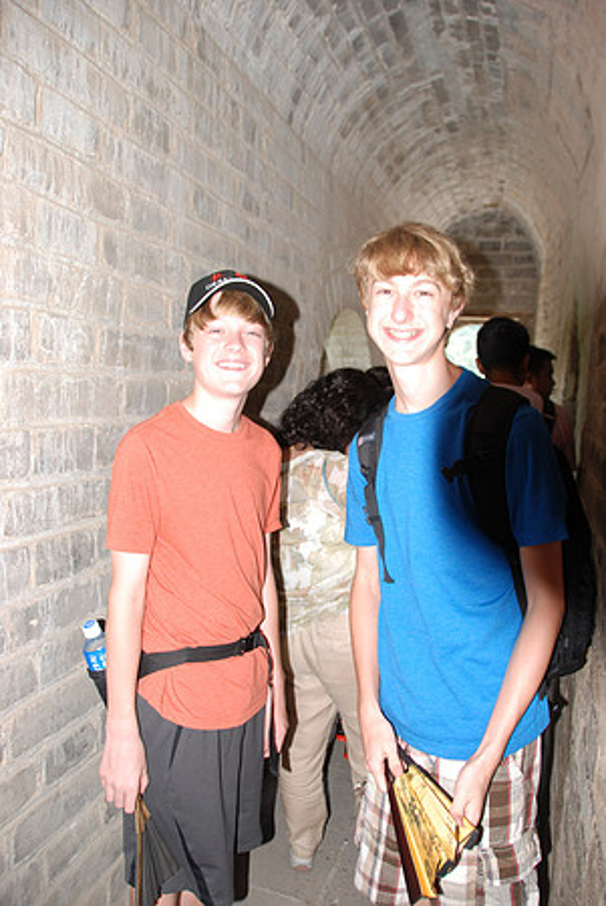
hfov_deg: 48.0
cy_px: 453
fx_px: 680
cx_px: 303
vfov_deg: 67.3
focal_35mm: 27
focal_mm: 18
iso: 200
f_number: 3.5
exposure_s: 1/60
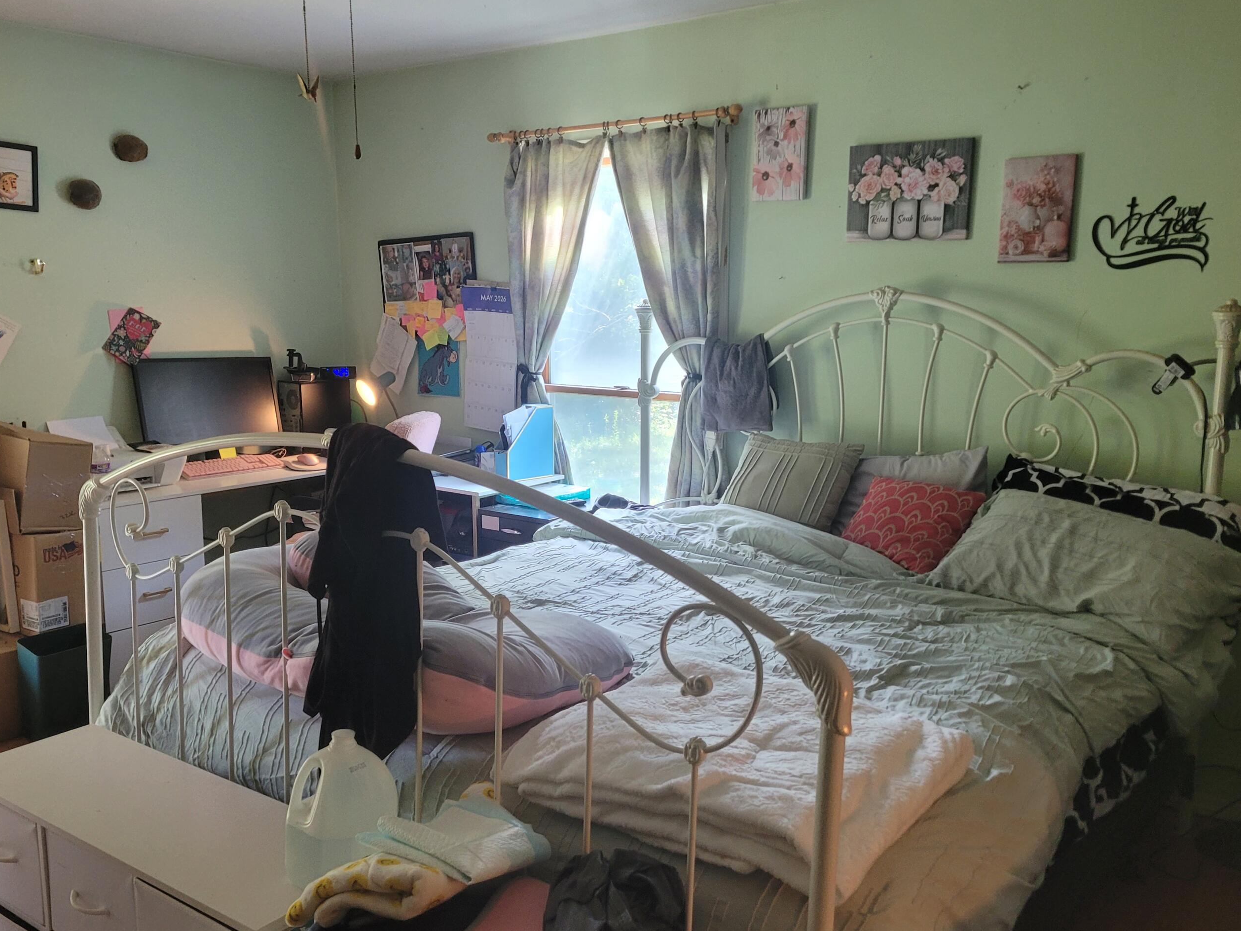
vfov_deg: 45.4
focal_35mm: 31
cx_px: 592
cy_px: 488
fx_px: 1111
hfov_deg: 58.3
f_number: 1.8
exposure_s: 1/60
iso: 200
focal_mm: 5.4
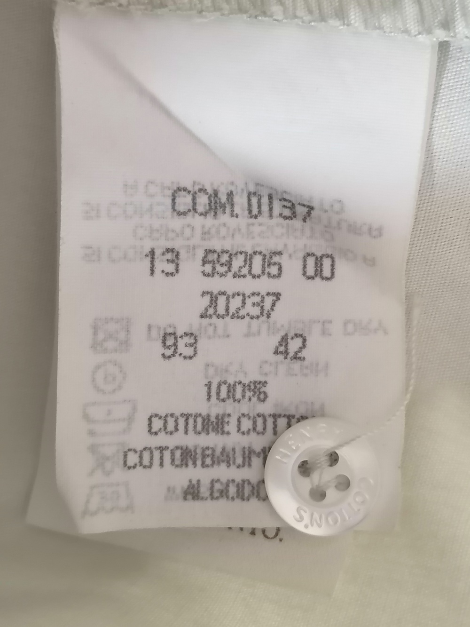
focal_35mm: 54
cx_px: 235
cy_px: 314
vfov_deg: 35.5
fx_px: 977
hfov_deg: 27.0
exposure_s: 1/30
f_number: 1.8
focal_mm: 4.75
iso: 400
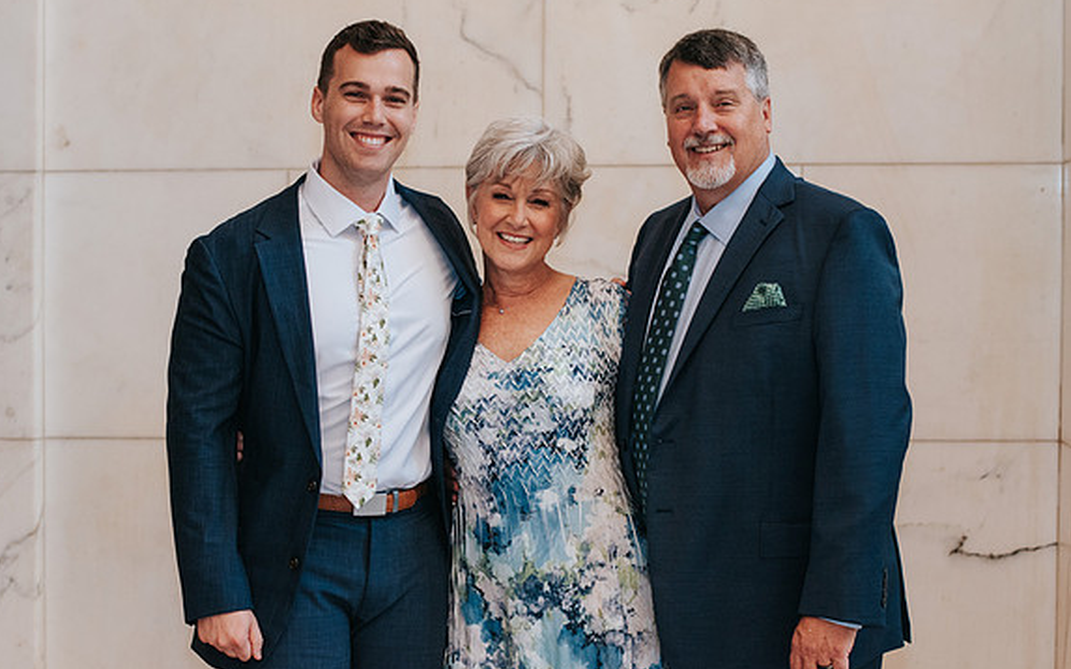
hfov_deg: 24.4
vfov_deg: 15.4
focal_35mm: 85
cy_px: 362
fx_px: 2481
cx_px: 514
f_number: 2.8
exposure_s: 1/250
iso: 800
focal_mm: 50
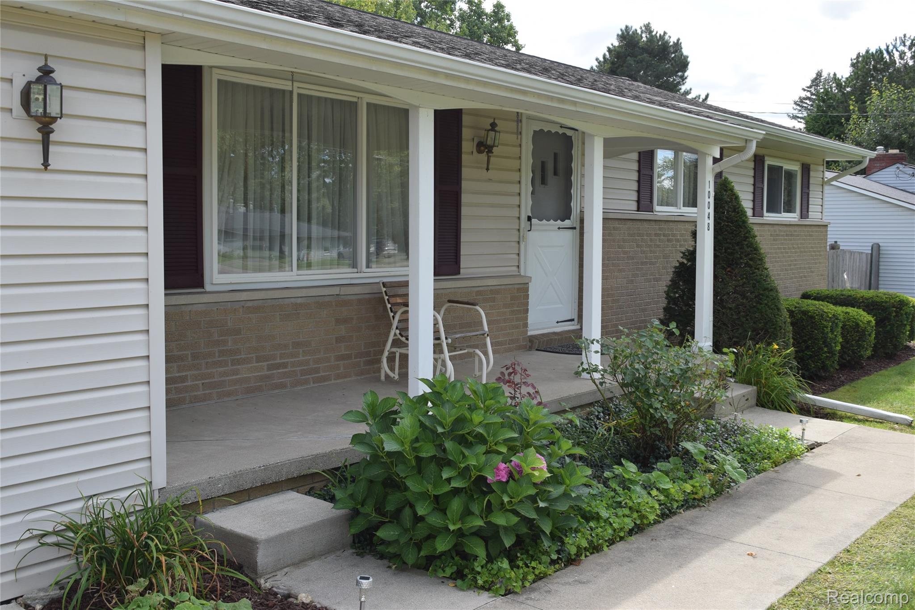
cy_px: 305
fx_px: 953
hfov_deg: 51.3
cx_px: 458
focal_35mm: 38
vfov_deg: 35.5
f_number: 8
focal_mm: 25
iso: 200
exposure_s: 1/250
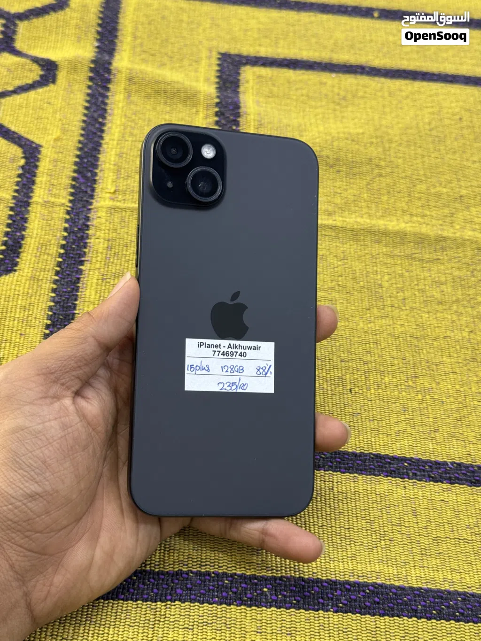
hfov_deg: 30.3
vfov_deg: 39.7
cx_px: 240
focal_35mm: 48
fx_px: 889
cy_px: 320
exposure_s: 1/50
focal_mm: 6.76
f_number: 1.78
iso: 100
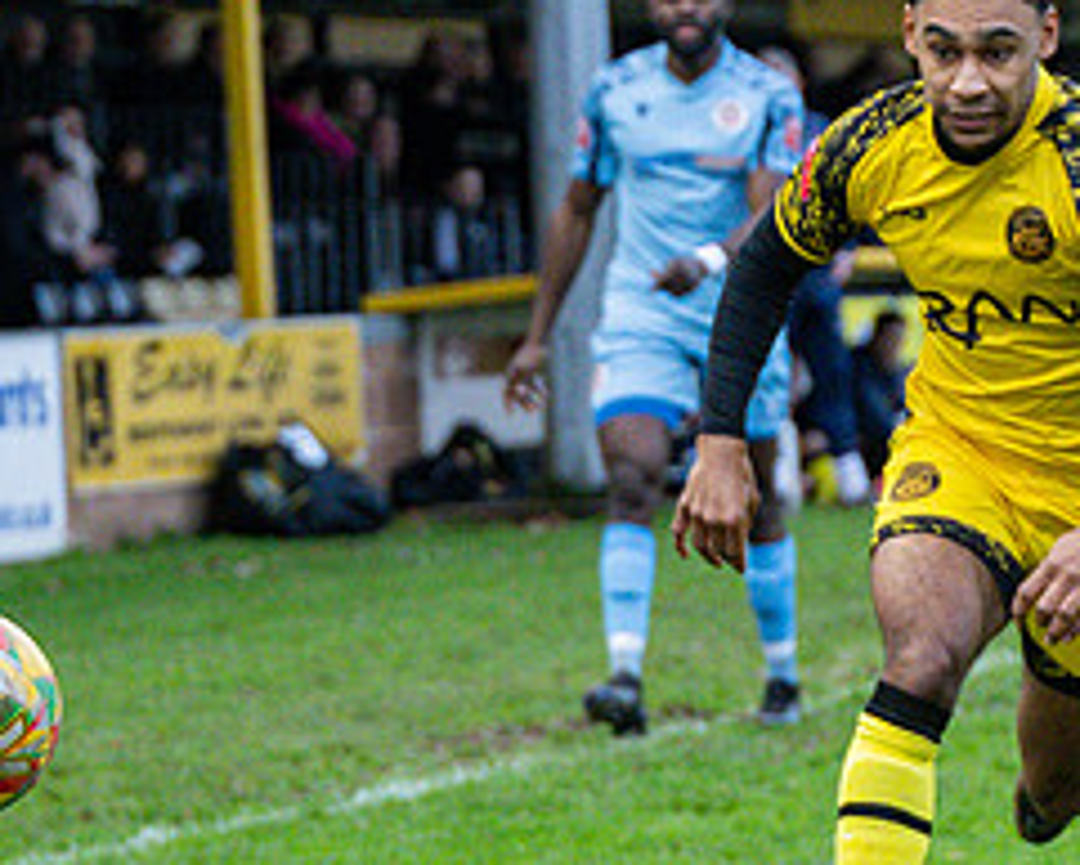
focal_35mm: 315
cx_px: 1331
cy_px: 694
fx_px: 10073
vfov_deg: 4.9
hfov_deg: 6.1
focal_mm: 70
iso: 2000
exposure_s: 1/2000
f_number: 2.8
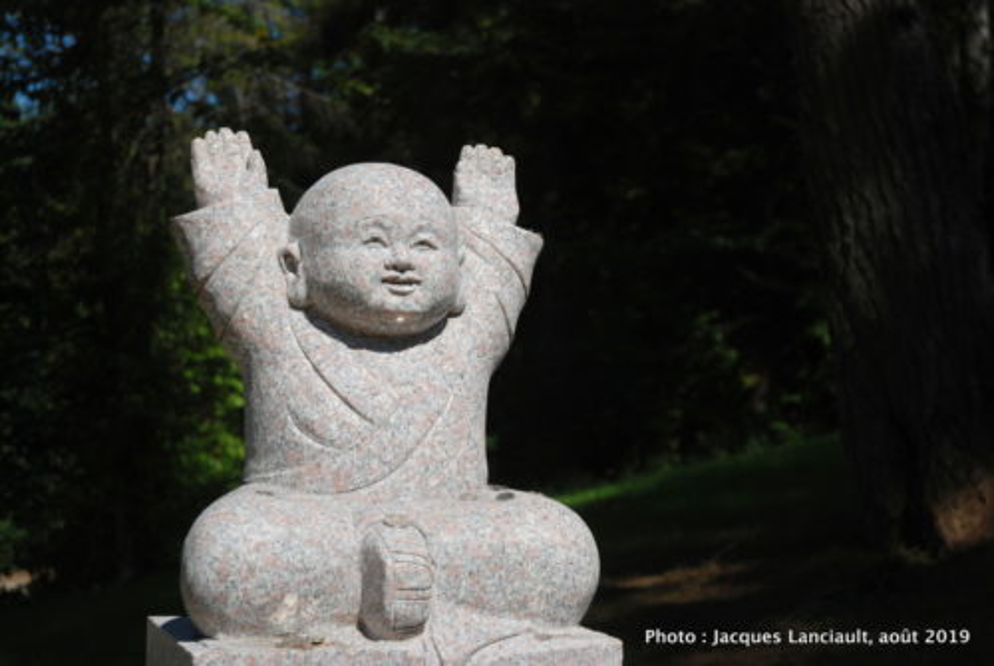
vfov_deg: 22.7
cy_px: 333
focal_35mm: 60
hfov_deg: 33.4
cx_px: 497
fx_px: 1659
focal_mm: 40
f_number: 4.5
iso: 100
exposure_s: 1/1000
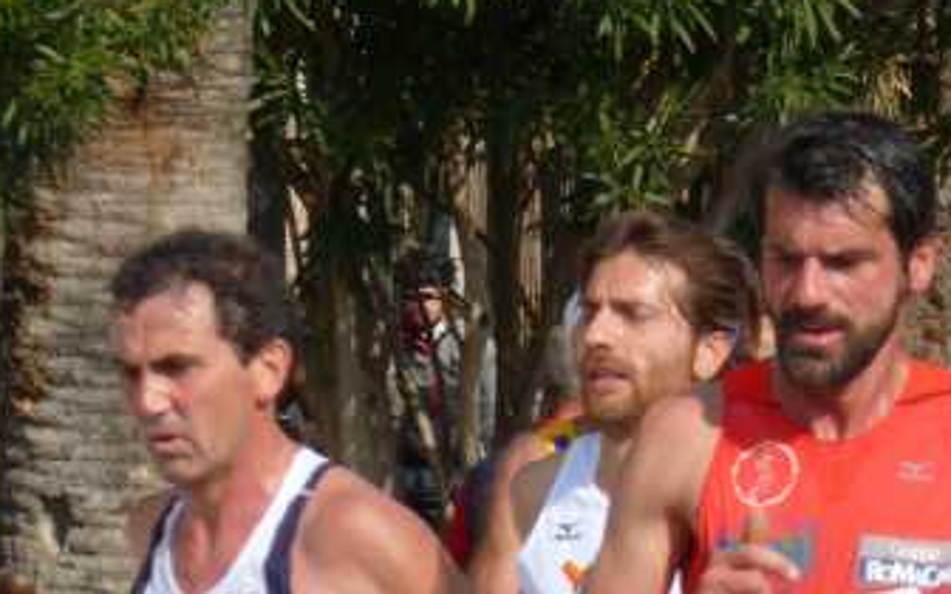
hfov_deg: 3.9
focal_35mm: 535
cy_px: 706
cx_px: 776
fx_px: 13866
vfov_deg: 2.5
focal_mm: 39.7
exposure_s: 1/400
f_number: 5
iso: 80
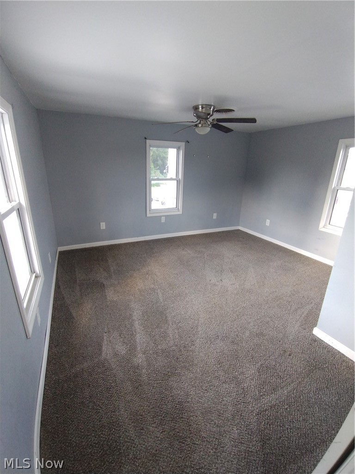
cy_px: 237
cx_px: 178
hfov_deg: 78.1
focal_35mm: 16
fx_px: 219
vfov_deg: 94.5
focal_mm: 1.66
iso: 163
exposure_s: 1/30
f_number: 2.2
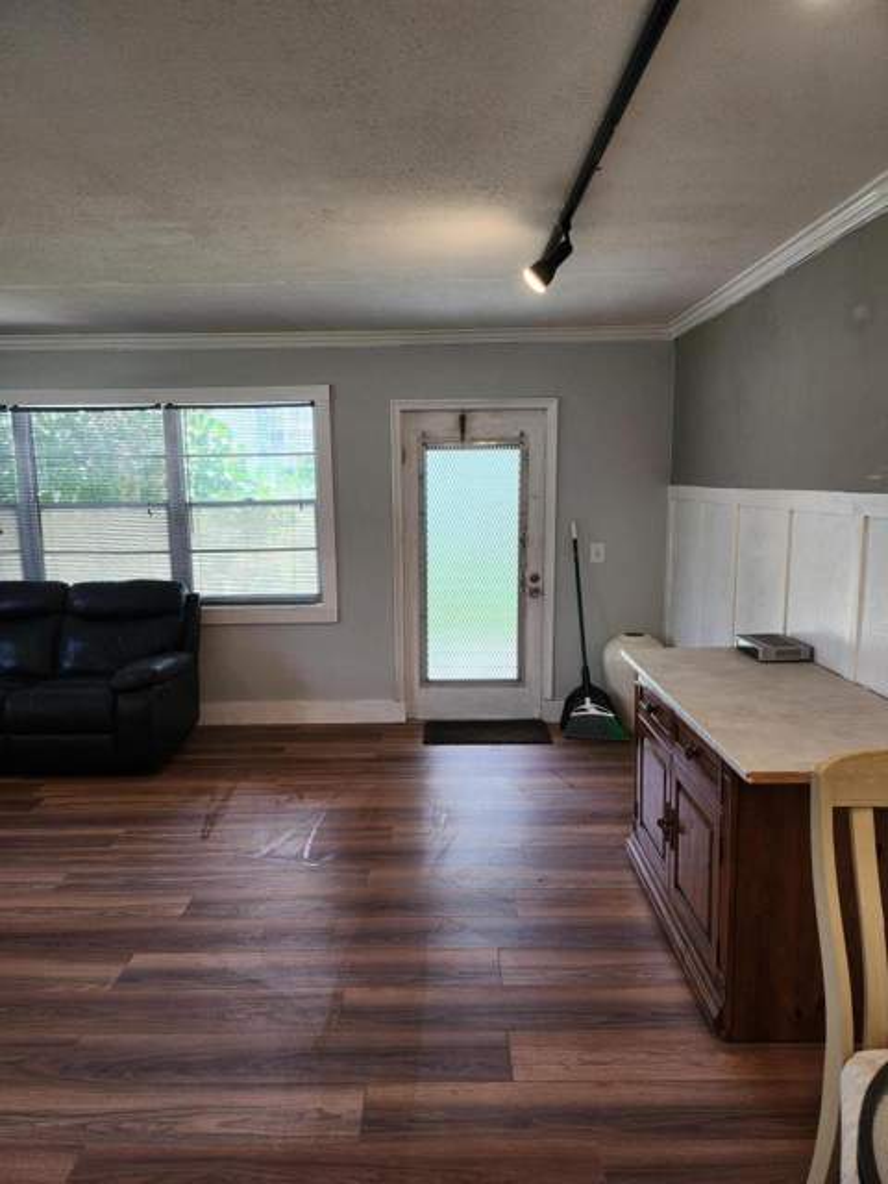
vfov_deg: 71.6
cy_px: 592
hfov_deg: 56.8
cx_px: 444
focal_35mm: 24
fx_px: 821
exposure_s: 1/120
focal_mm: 5
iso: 100
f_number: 1.8
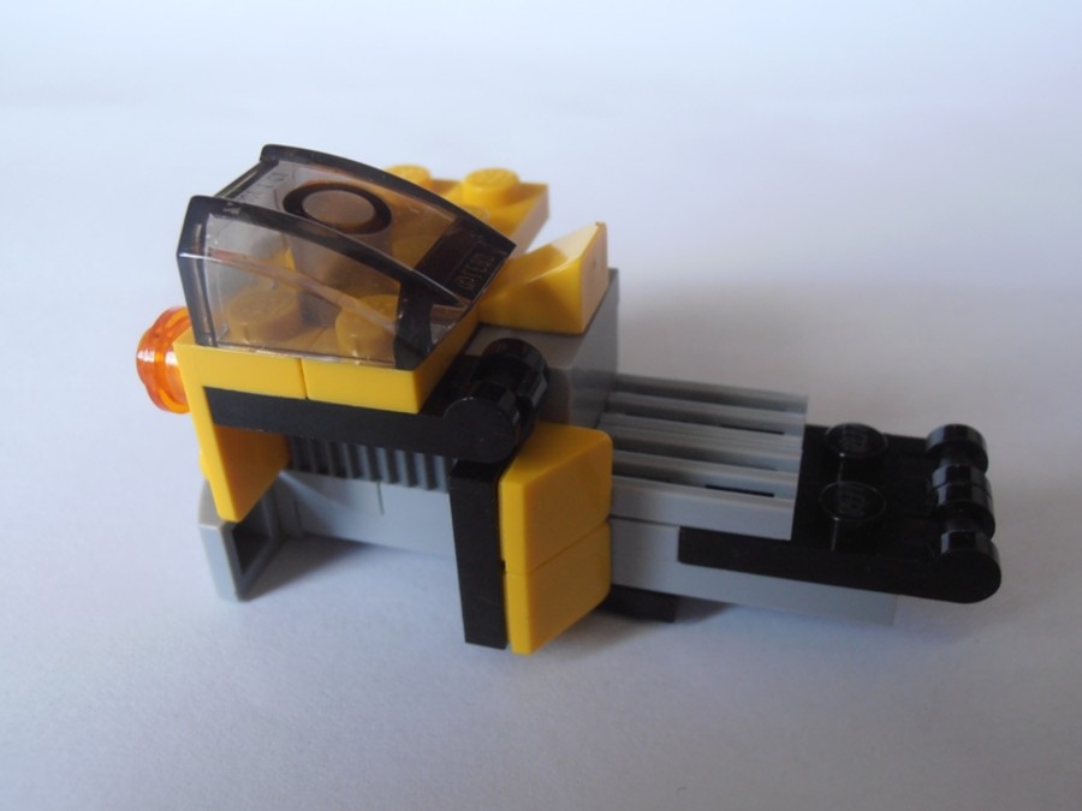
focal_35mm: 37
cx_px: 541
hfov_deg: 50.1
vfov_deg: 38.7
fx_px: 1157
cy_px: 406
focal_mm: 6.61
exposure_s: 1/20
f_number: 3.9
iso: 125
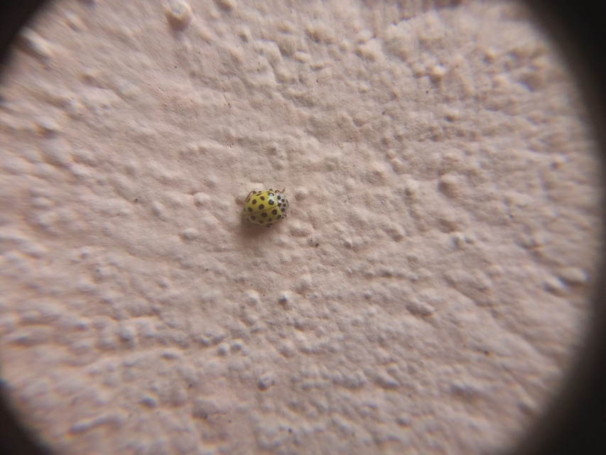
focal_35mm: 28
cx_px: 303
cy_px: 228
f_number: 1.9
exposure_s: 1/195
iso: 64
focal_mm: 3.7
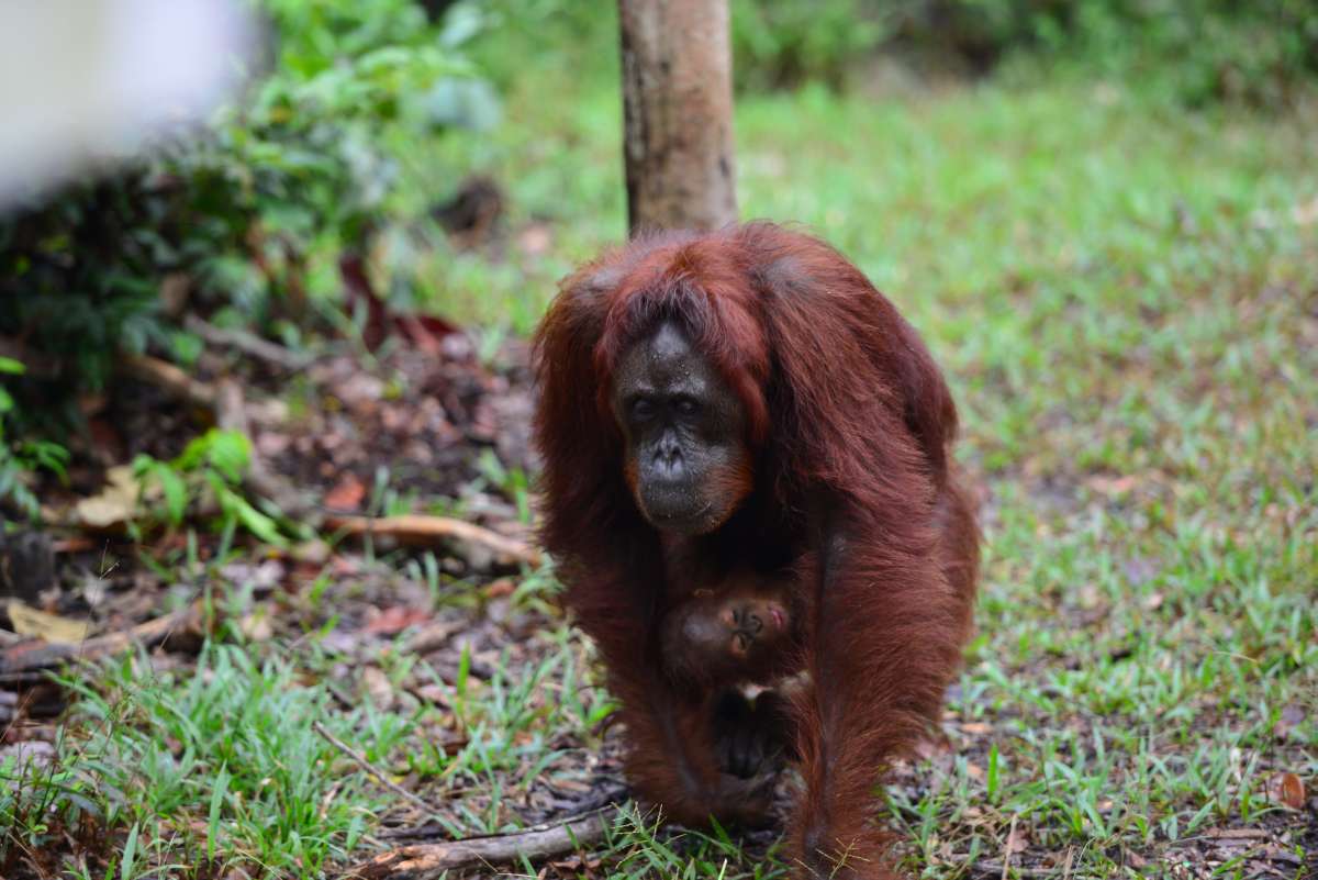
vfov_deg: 7.4
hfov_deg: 11.1
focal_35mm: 185
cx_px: 659
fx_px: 6775
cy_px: 440
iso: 360
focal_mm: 185
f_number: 2.8
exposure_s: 1/200
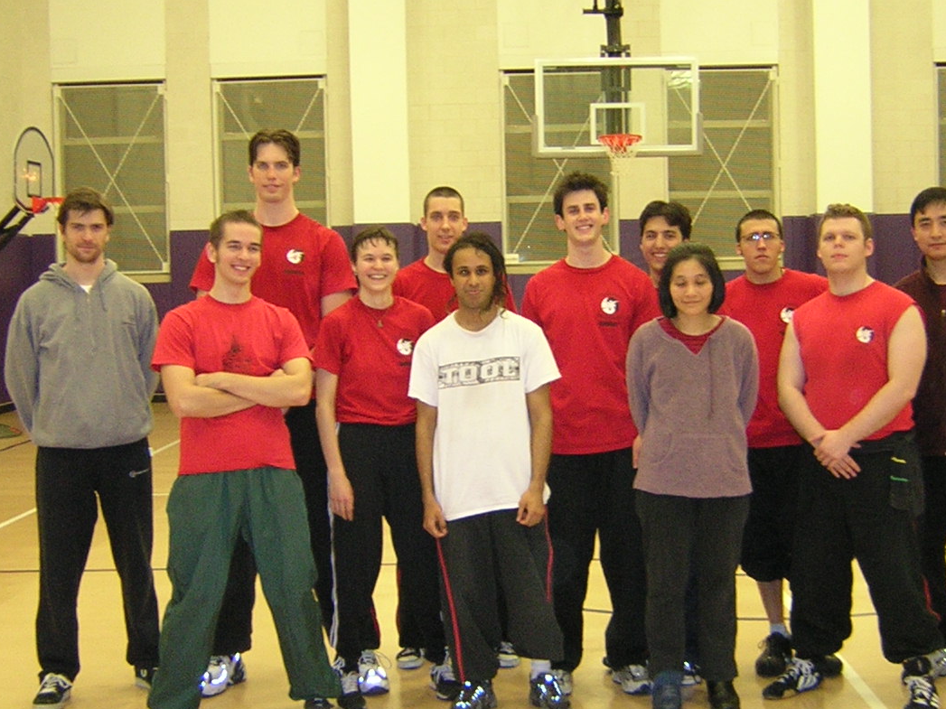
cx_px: 545
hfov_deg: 34.9
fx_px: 1503
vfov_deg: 26.5
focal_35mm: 55
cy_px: 331
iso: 400
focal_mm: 4.7
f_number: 2.6
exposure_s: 1/27.2
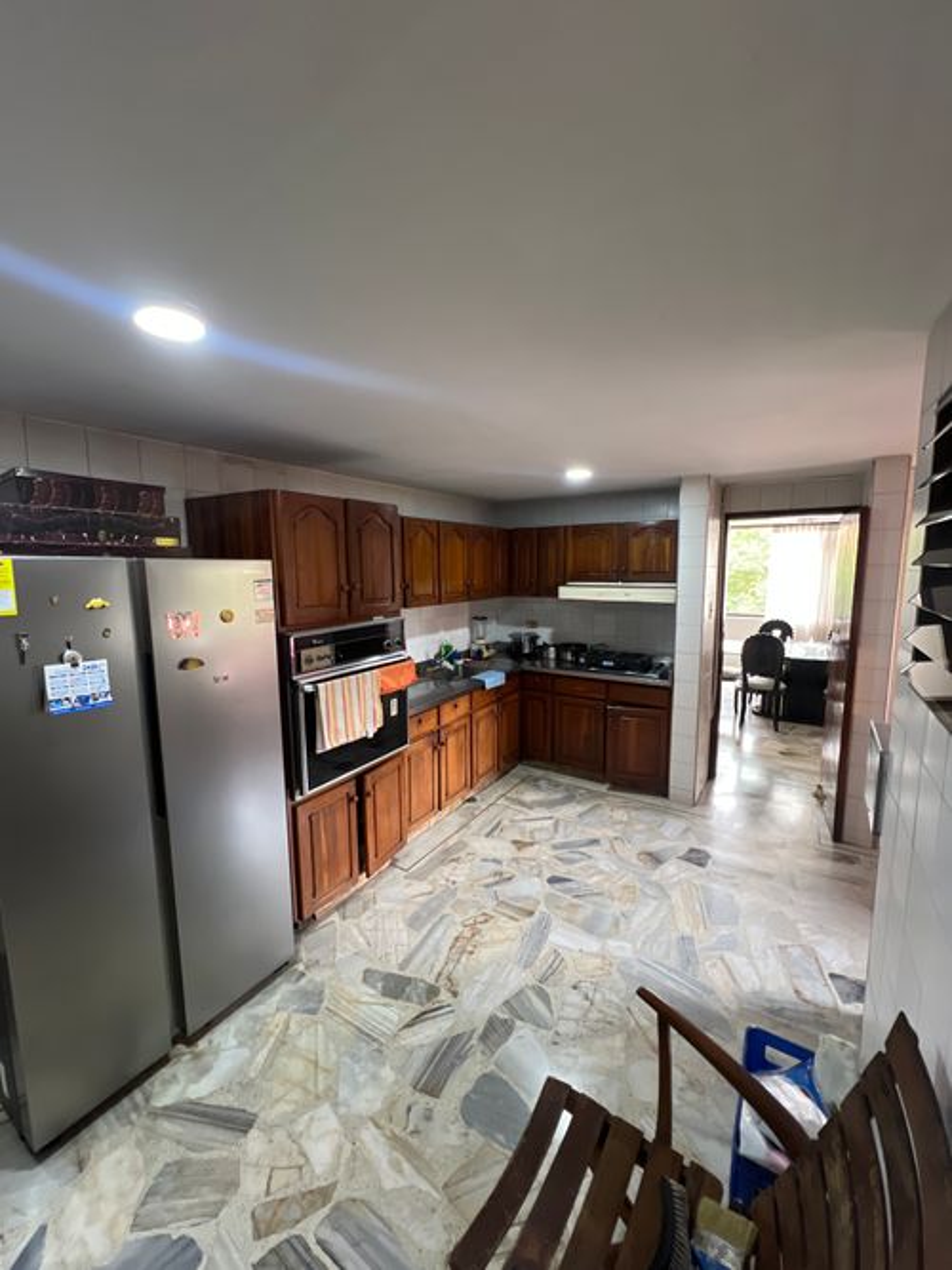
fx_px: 477
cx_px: 476
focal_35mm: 13
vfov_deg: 106.2
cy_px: 635
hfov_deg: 89.9
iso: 400
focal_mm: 1.57
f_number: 1.8
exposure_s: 1/60
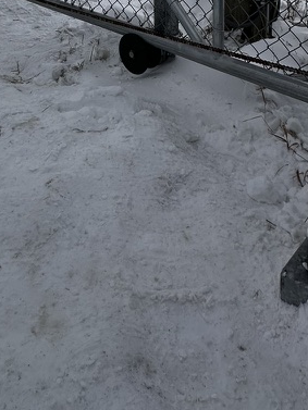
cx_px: 161
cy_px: -95
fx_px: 451
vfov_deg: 36.4
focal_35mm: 38
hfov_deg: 37.7
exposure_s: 1/4292
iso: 40
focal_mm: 2.22
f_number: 2.2
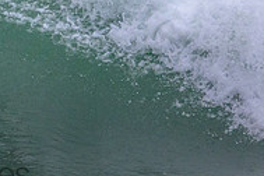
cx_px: -78
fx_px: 18031
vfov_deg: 0.6
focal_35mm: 2459
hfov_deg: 0.8
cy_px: -58
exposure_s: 1/2000
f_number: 11
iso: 3600
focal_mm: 800
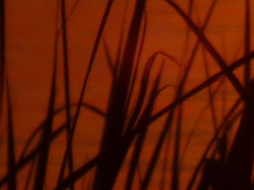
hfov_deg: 1.1
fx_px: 13624
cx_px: 329
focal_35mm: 1857
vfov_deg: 0.8
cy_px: -70
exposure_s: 1/640
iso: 100
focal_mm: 40
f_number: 5.9
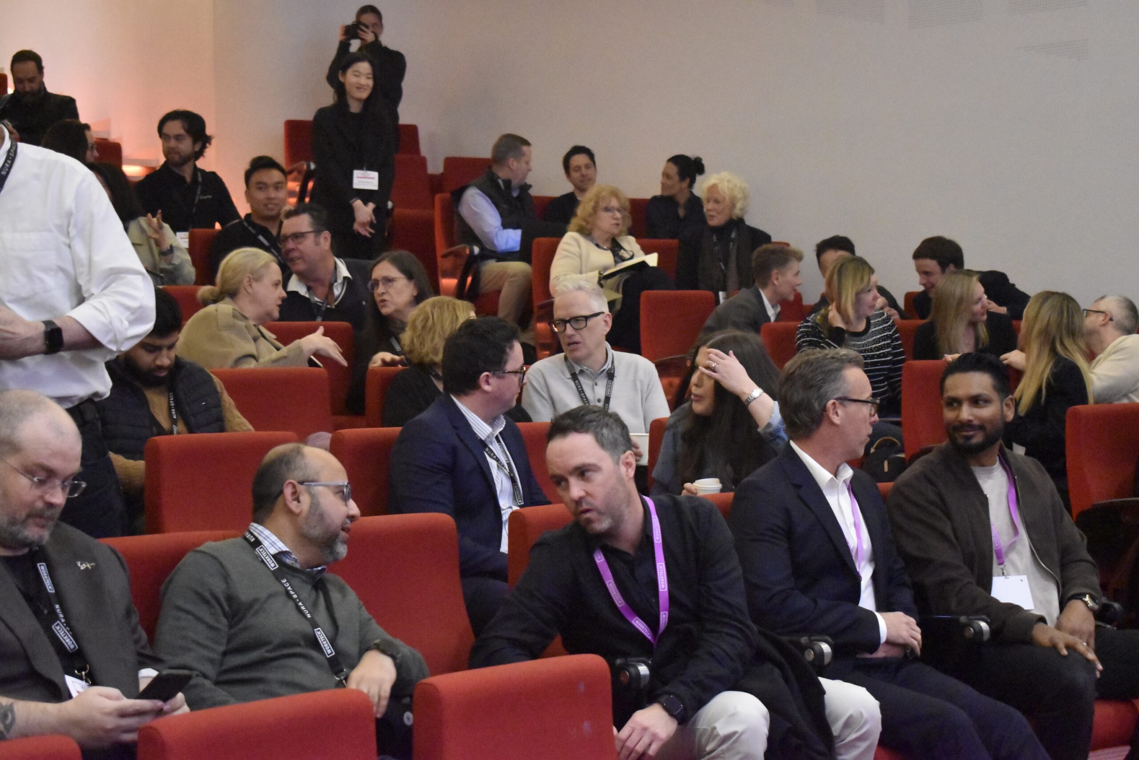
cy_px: 380
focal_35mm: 72
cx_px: 570
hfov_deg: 28.1
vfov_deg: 18.9
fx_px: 2278
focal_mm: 48
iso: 12800
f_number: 5.3
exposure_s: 1/100
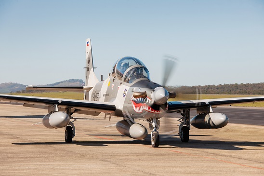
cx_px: 132
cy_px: 88
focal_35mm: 150
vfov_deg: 9.1
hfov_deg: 13.7
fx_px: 1100
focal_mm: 150
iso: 100
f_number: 10
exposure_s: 1/250
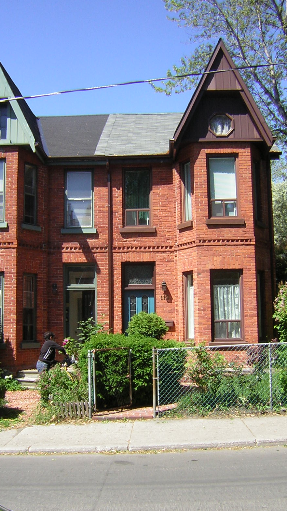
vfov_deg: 50.5
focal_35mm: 40
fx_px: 541
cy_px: 257
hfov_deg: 29.7
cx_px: 129
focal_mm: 4.7
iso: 50
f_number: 5.2
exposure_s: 1/182
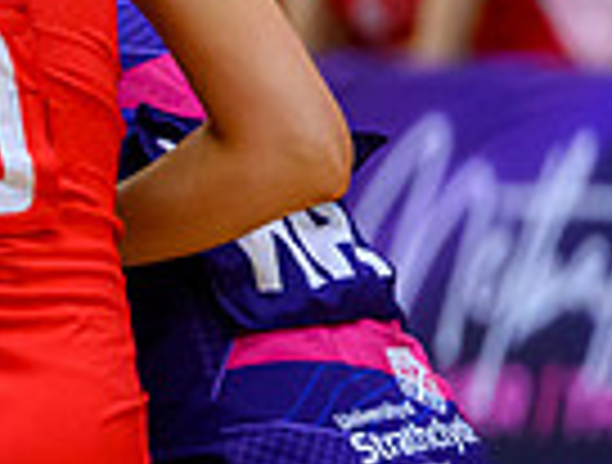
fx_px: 18523
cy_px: 102
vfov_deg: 1.4
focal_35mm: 1044
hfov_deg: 1.9
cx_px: -970
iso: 5000
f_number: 2.8
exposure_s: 1/1250
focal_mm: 200
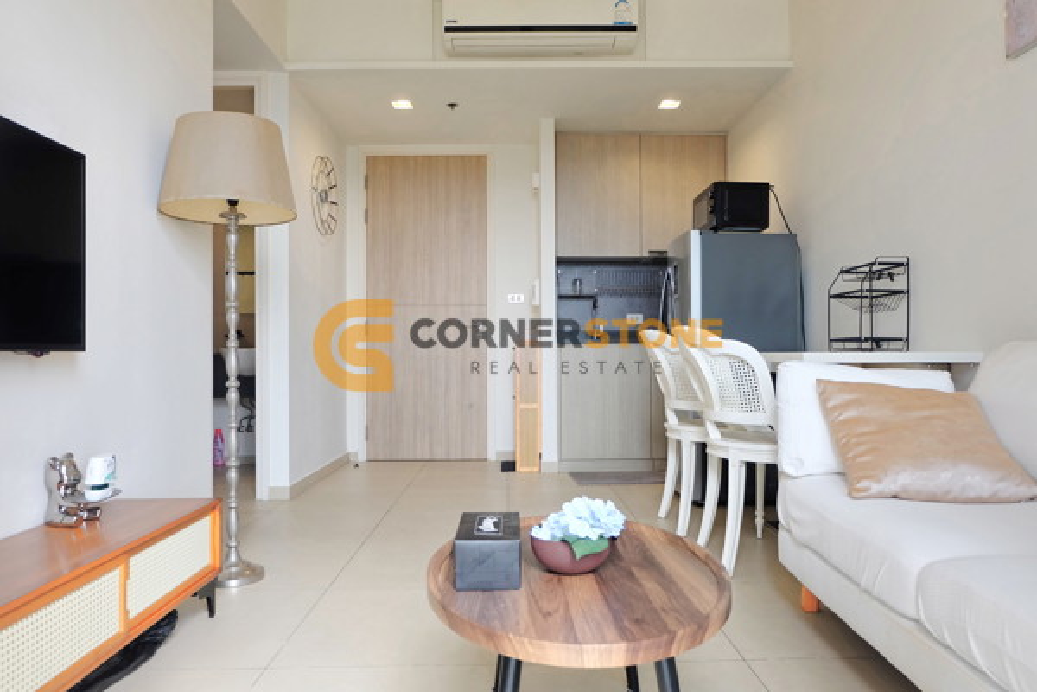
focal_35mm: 24
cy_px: 346
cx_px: 518
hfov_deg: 73.7
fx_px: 691
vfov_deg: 53.1
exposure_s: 1/80
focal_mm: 16
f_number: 3.5
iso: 200
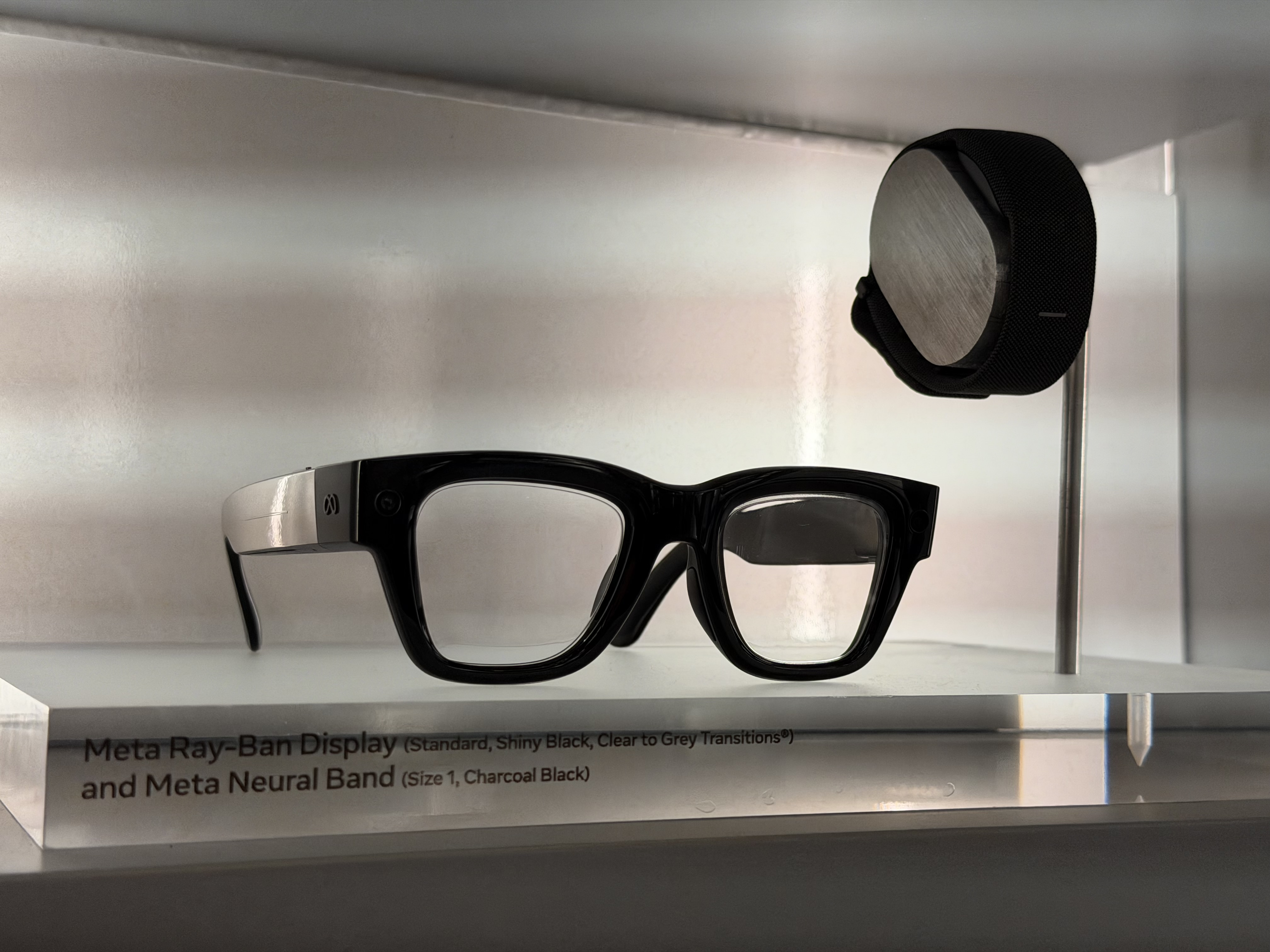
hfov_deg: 39.7
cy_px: 476
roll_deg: +0.8
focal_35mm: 48
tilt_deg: +3.8
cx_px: 635
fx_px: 1761
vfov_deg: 30.3
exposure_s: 1/217
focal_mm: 6.76
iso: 100
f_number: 1.78
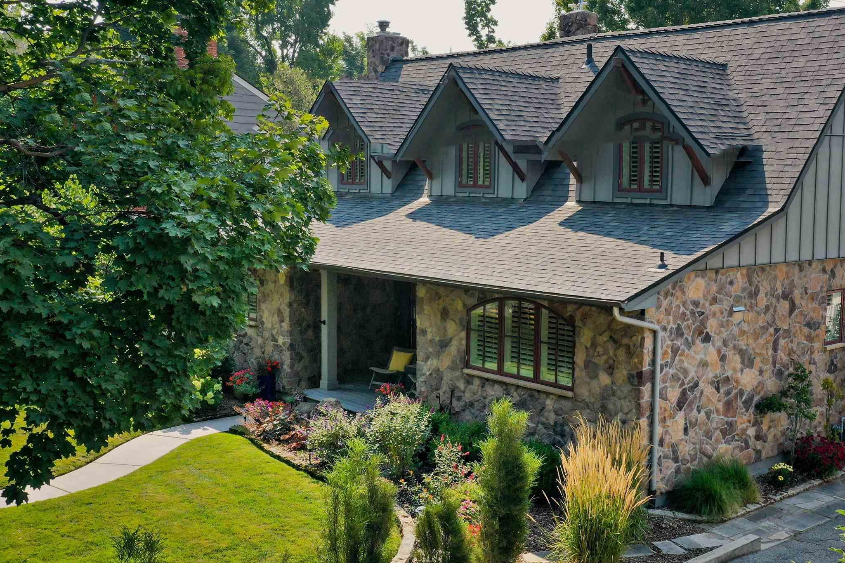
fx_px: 986
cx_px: 518
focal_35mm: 42
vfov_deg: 31.9
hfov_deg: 46.1
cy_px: 283
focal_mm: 10.26
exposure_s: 1/400
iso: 100
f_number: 5.6
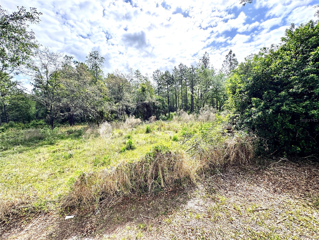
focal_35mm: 14
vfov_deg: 85.7
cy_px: 120
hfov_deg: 102.1
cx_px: 160
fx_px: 129
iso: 50
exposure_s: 1/1078
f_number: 2.2
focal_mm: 2.22
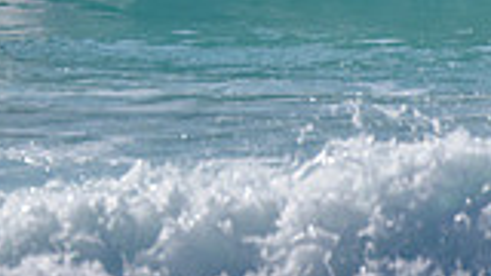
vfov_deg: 0.5
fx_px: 30257
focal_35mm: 2324
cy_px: -269
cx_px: -146
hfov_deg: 0.9
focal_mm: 500
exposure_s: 1/2000
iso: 110
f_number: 5.6
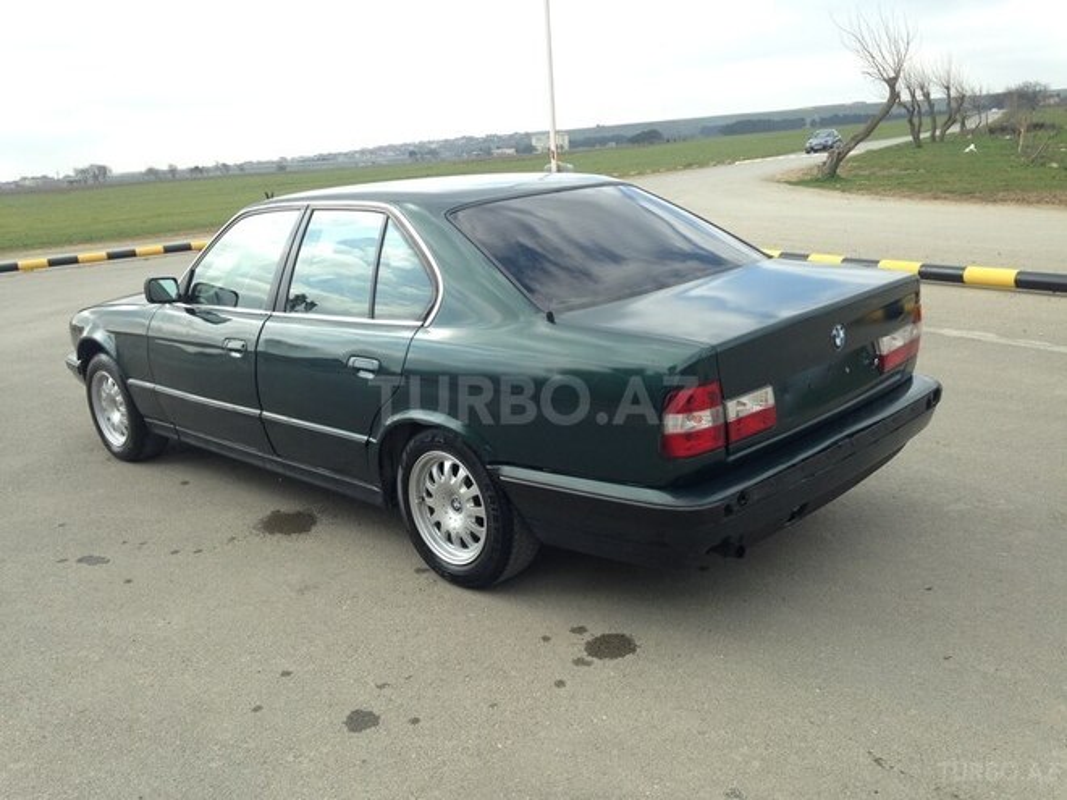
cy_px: 400
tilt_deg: -13.7
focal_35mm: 33
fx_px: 1017
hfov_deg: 55.4
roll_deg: +4.4
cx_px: 534
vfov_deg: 42.9
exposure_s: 1/645
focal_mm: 4.12
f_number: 2.4
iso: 50
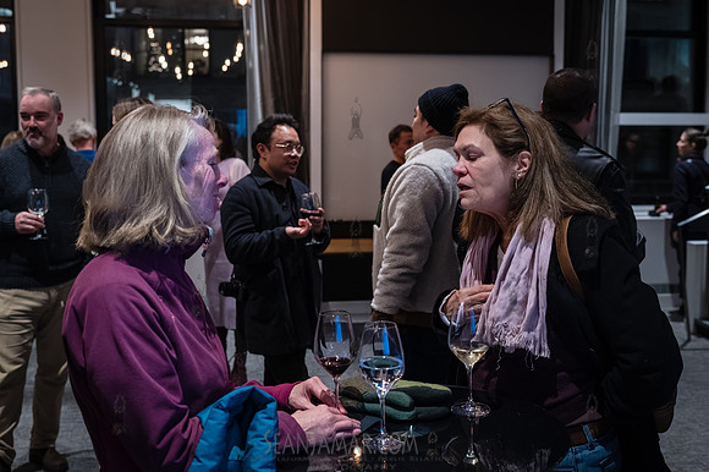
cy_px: 208
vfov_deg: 32.7
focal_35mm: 41
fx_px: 804
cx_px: 363
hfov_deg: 47.6
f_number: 3.5
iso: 8000
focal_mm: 35
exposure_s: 1/320
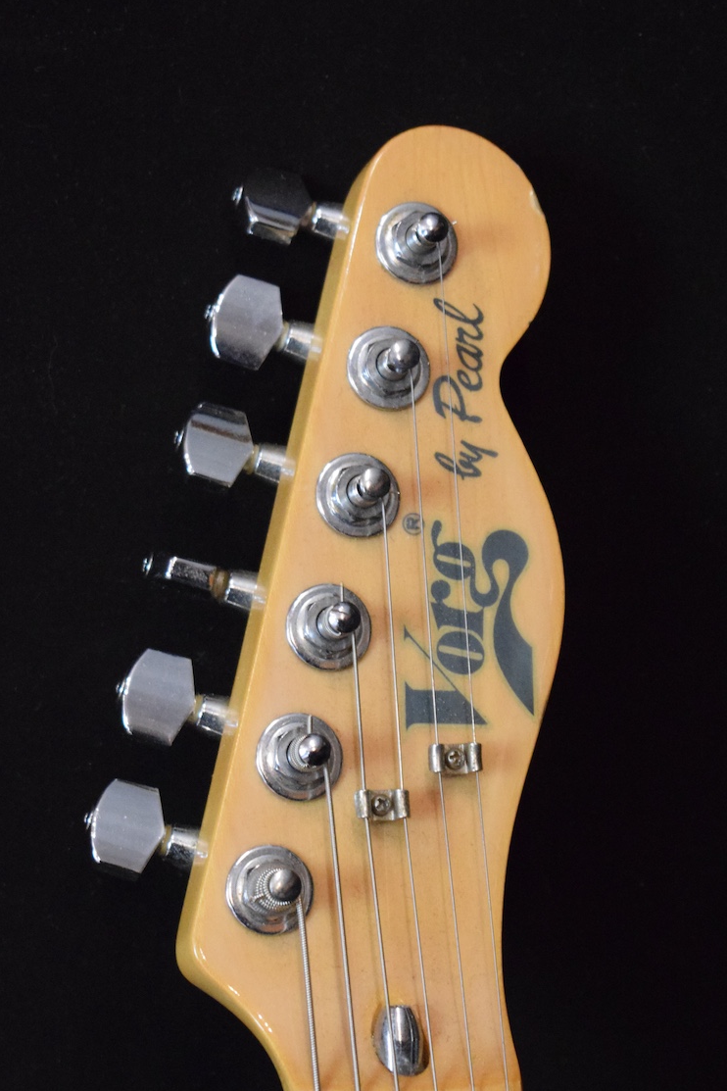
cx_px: 339
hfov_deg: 14.1
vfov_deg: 21.0
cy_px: 620
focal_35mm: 97
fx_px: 2938
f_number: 5.3
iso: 5000
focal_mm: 48
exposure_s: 1/60
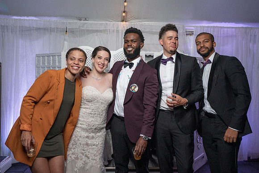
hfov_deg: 52.5
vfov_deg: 36.4
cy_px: 82
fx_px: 263
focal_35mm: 37
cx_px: 131
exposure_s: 1/200
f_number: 5.6
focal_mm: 33
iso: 2000
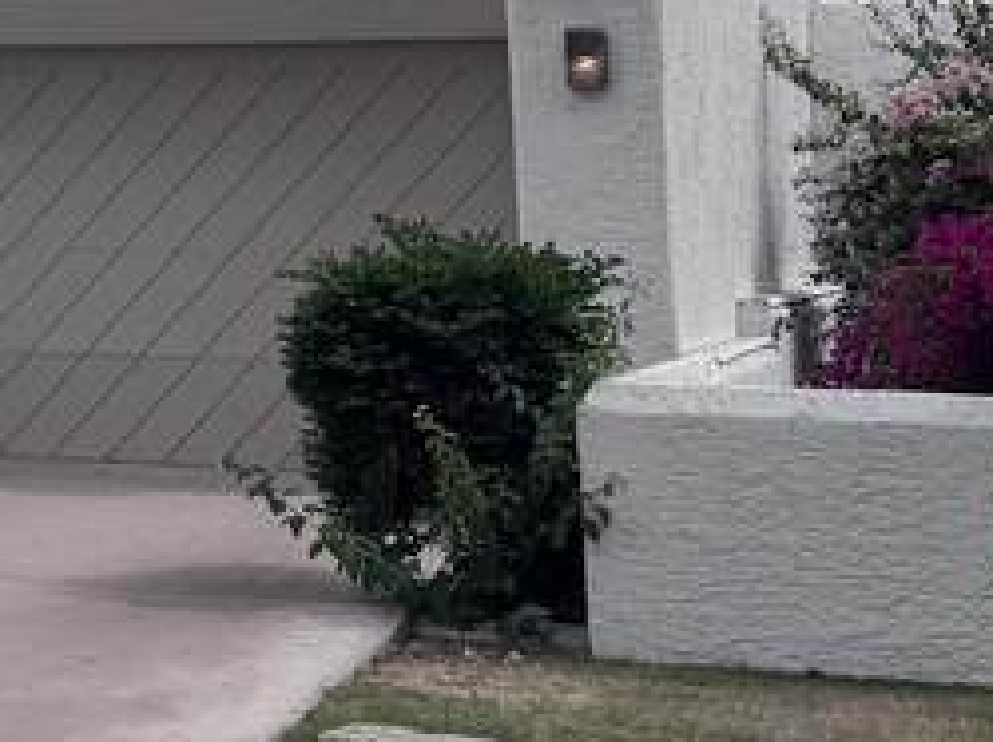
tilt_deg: +8.6
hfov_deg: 13.1
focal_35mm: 123
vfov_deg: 11.7
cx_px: -1207
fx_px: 3525
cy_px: -266
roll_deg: -1.5
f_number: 1.78
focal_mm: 6.76
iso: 80
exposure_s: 1/12346
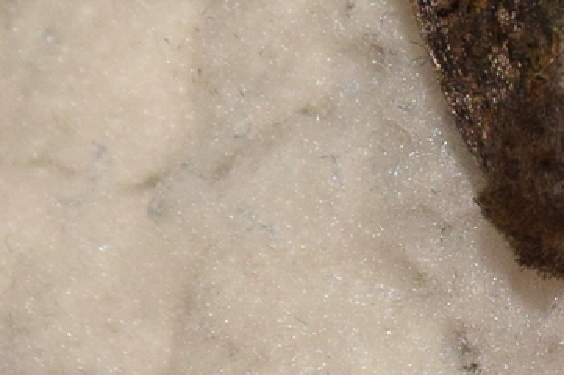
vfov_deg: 2.5
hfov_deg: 3.7
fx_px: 8750
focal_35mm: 559
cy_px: -114
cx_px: 573
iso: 500
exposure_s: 1/160
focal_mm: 140
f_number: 16
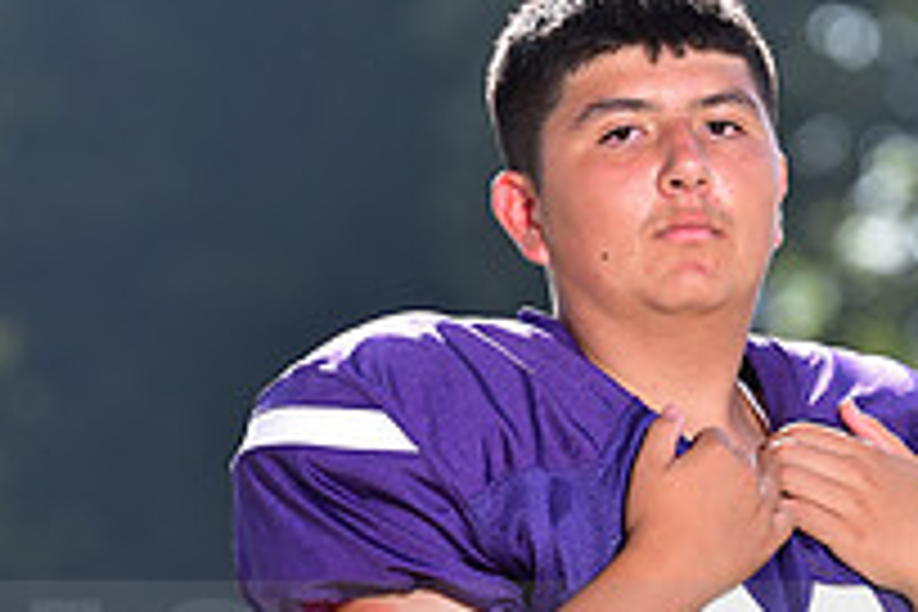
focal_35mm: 568
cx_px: 776
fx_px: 14483
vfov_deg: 2.4
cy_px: 644
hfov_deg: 3.6
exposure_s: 1/250
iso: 100
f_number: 5
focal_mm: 200
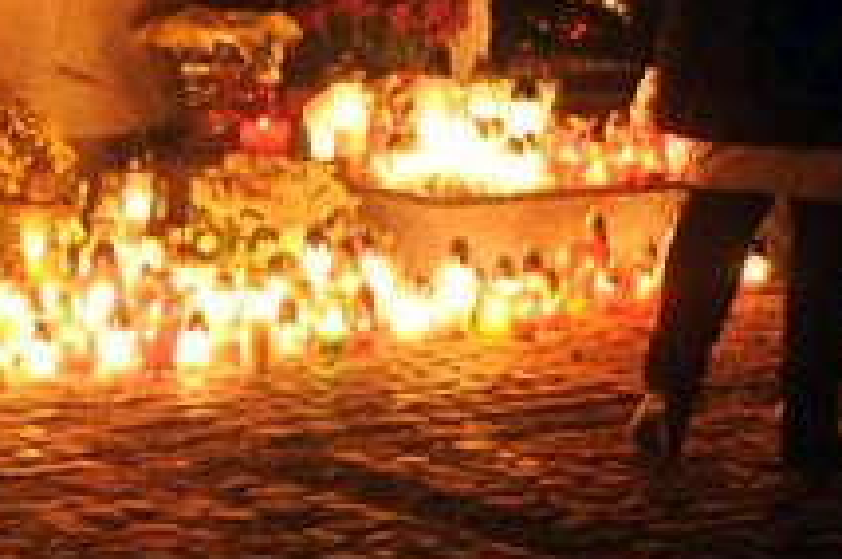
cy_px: -6
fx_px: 3340
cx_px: -8
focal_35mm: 143
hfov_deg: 14.1
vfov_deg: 9.5
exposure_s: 1/2
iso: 800
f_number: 3.8
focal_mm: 24
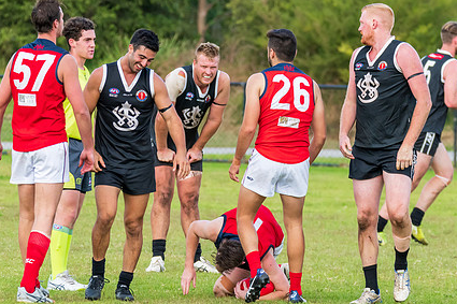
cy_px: 99
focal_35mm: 657
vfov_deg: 2.1
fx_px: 8337
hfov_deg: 3.1
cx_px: 225
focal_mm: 300
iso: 800
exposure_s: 1/1250
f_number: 5.6
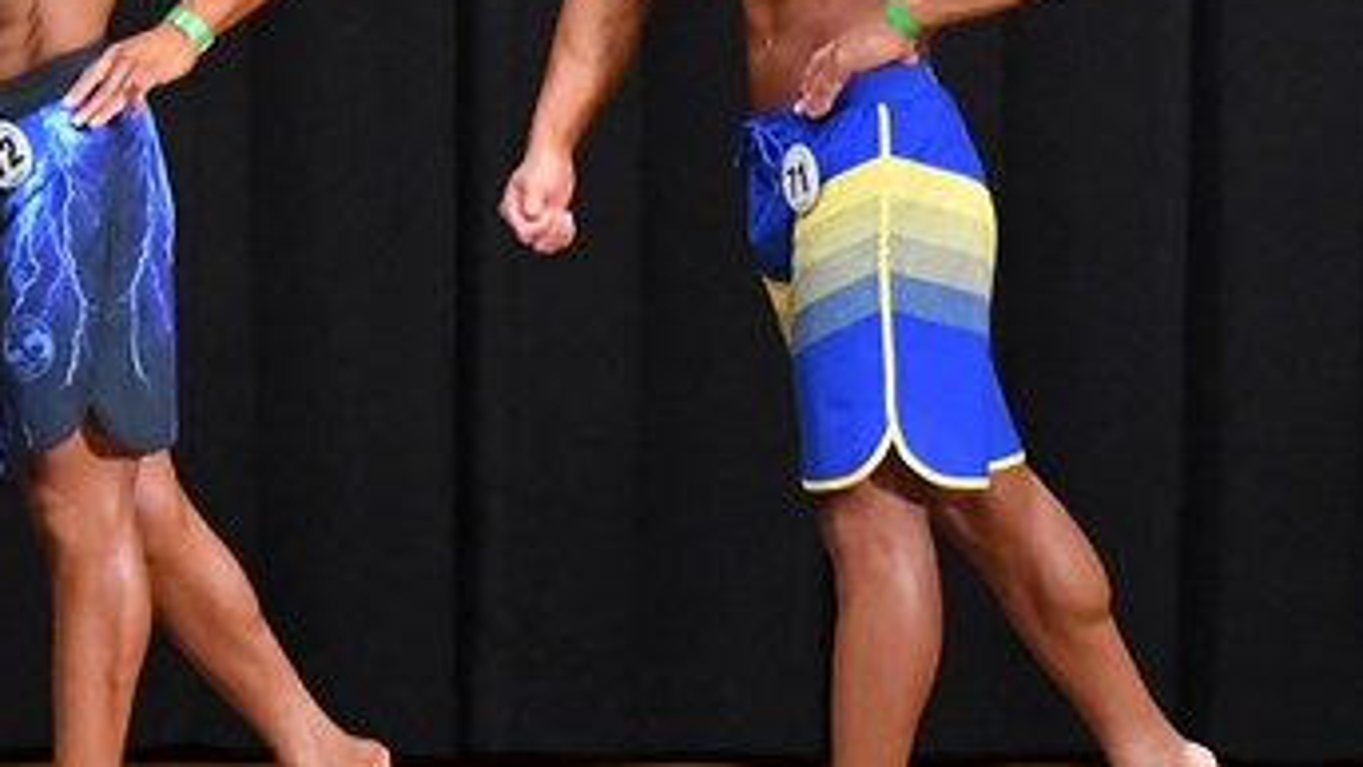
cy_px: 207
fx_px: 17277
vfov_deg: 2.5
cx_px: 892
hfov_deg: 4.5
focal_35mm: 478
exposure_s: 1/400
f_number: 5.6
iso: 8000
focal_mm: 135
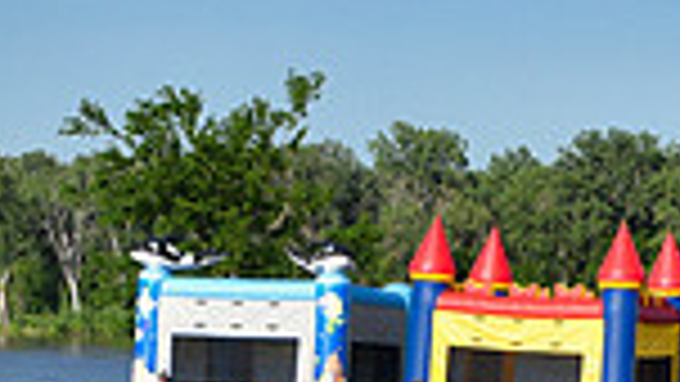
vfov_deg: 7.2
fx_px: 2903
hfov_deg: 13.4
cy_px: 811
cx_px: 392
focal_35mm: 161
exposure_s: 1/320
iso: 200
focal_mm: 40
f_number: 9
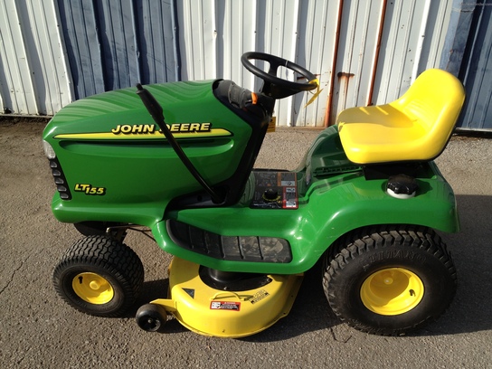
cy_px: 184
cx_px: 246
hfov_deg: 52.6
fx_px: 497
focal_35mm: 35
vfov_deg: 40.7
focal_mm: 4.28
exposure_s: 1/1255
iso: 50
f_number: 2.4
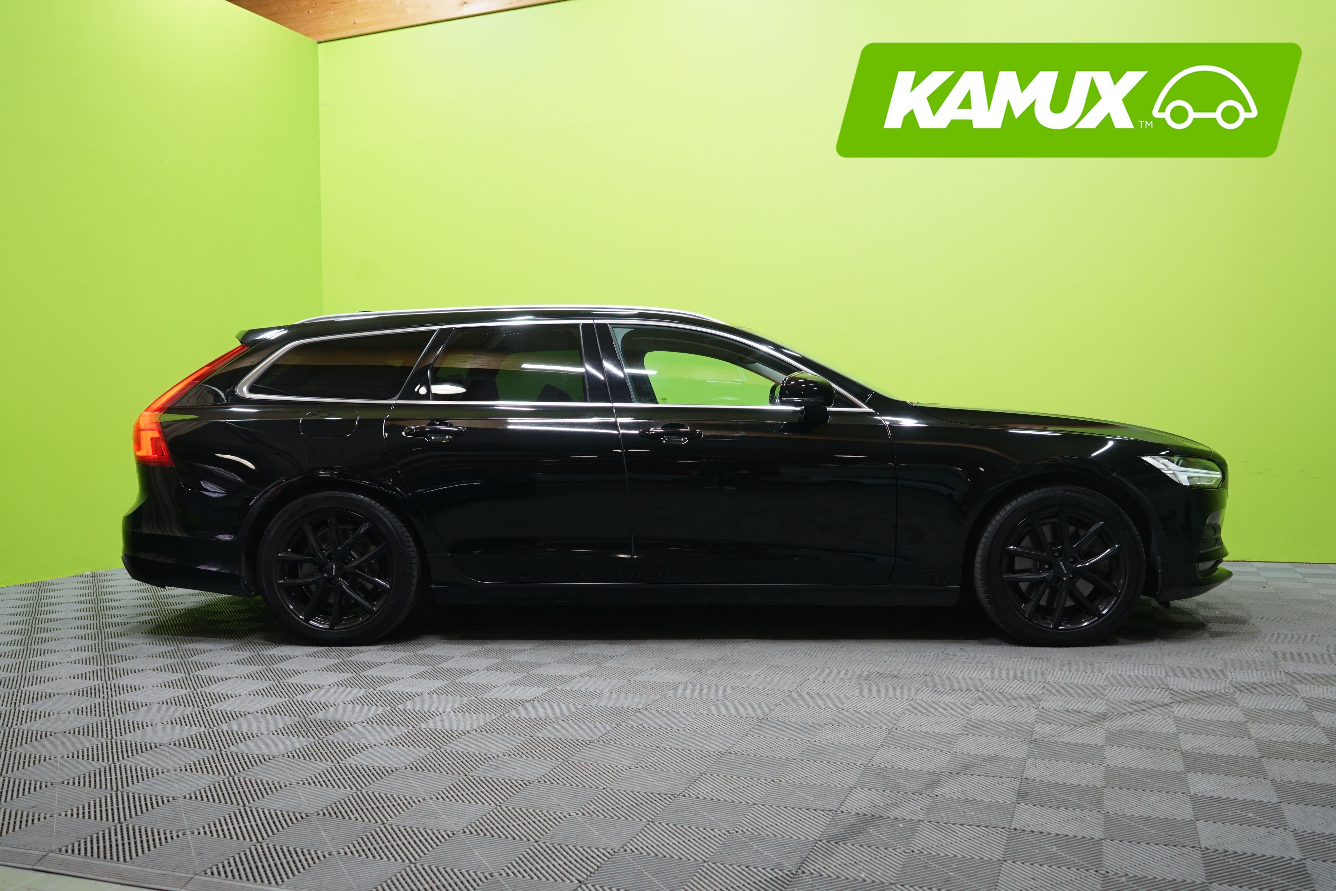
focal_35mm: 33
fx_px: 1225
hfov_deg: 57.2
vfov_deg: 40.0
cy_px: 446
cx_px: 668
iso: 640
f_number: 4.5
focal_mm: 33
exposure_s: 1/20
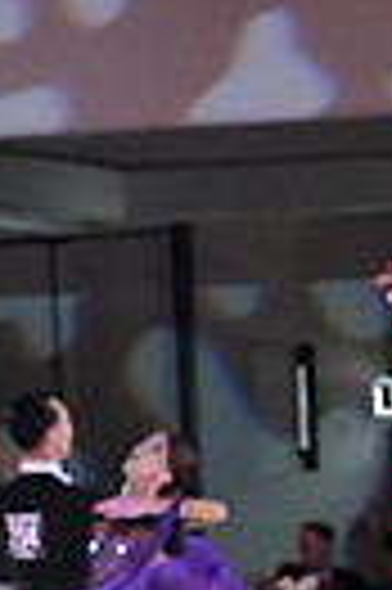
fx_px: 5093
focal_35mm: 311
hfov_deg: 4.4
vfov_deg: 6.5
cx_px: 687
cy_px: 937
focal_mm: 70
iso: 5000
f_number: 5.6
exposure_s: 1/250
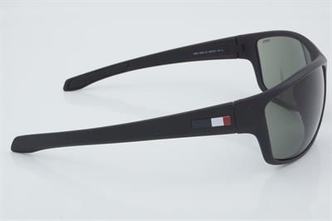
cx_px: 166
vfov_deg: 18.2
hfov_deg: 27.0
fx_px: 691
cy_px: 110
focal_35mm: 75
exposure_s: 1/4
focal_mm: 50
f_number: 32
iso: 100
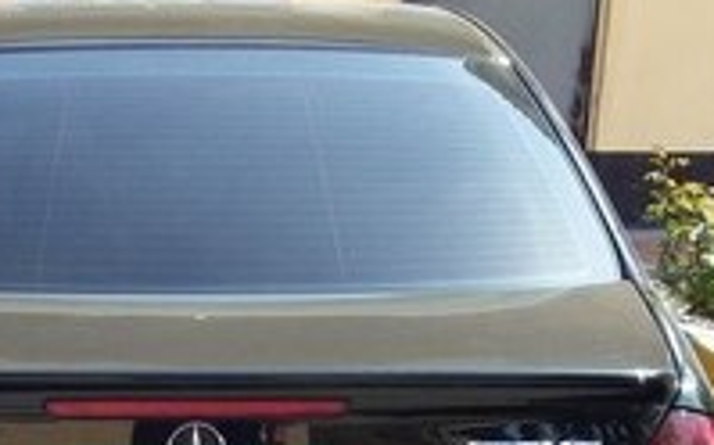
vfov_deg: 14.3
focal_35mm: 82
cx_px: 169
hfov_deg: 24.9
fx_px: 1594
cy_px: 764
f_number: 2.2
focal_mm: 3.3
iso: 40
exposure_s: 1/372
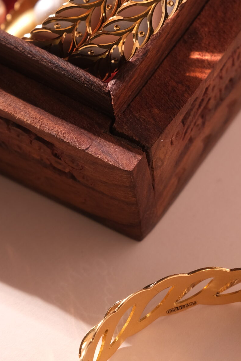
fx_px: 2580
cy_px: 79
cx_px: 206
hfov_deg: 5.3
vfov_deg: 8.0
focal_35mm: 257
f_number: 5
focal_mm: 80
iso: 200
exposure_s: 1/60
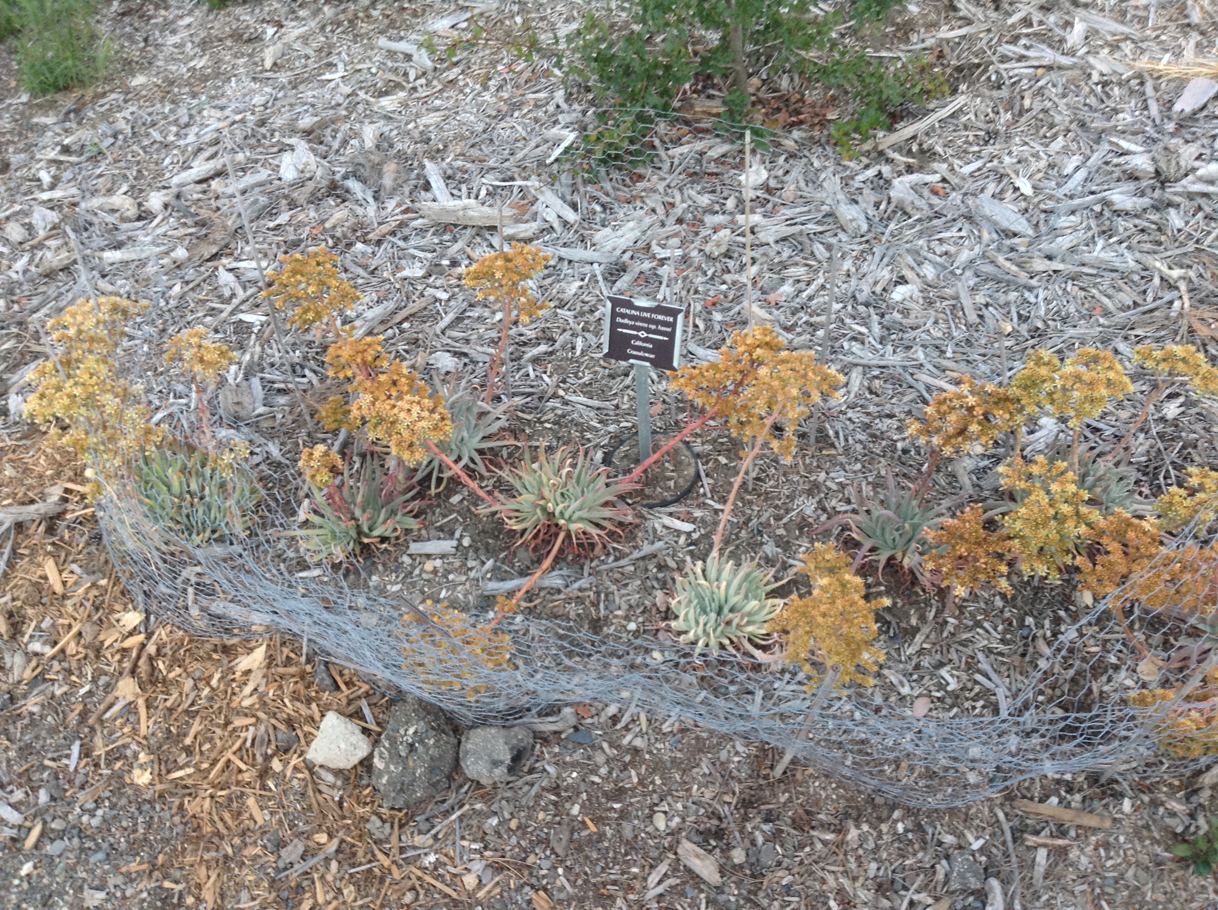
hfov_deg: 55.4
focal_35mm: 33
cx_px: 609
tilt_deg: -51.0
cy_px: 455
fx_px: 1159
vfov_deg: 42.8
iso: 50
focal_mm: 3.3
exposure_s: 1/25
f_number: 2.4
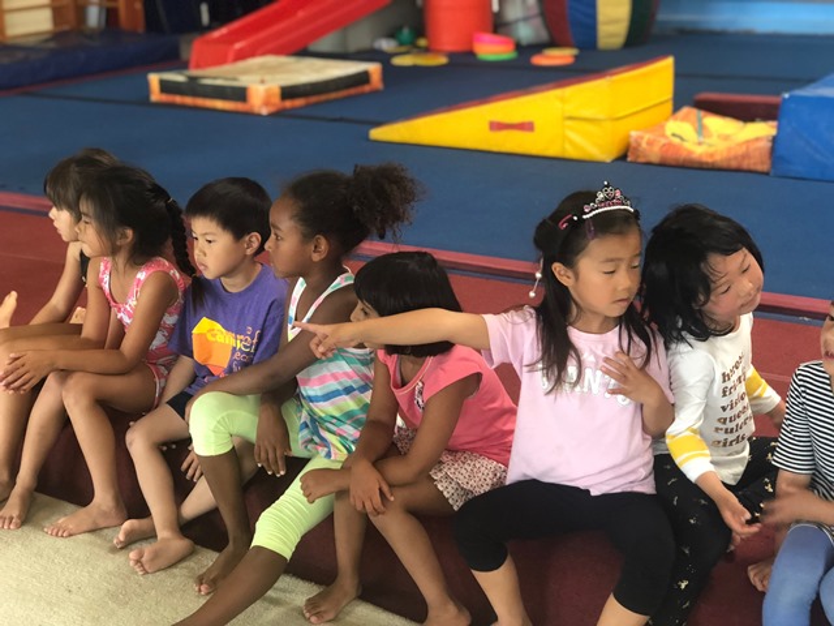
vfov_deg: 25.7
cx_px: 417
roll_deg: +2.1
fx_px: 1373
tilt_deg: -19.4
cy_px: 313
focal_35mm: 57
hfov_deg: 33.8
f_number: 2.8
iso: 400
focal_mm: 6.6
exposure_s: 1/60
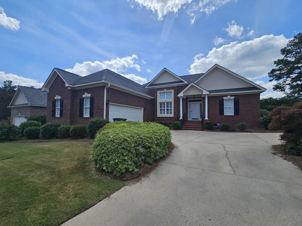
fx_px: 113
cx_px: 151
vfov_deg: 89.9
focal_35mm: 13
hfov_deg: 106.2
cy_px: 113
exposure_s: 1/2391
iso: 50
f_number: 2.2
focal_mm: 2.2
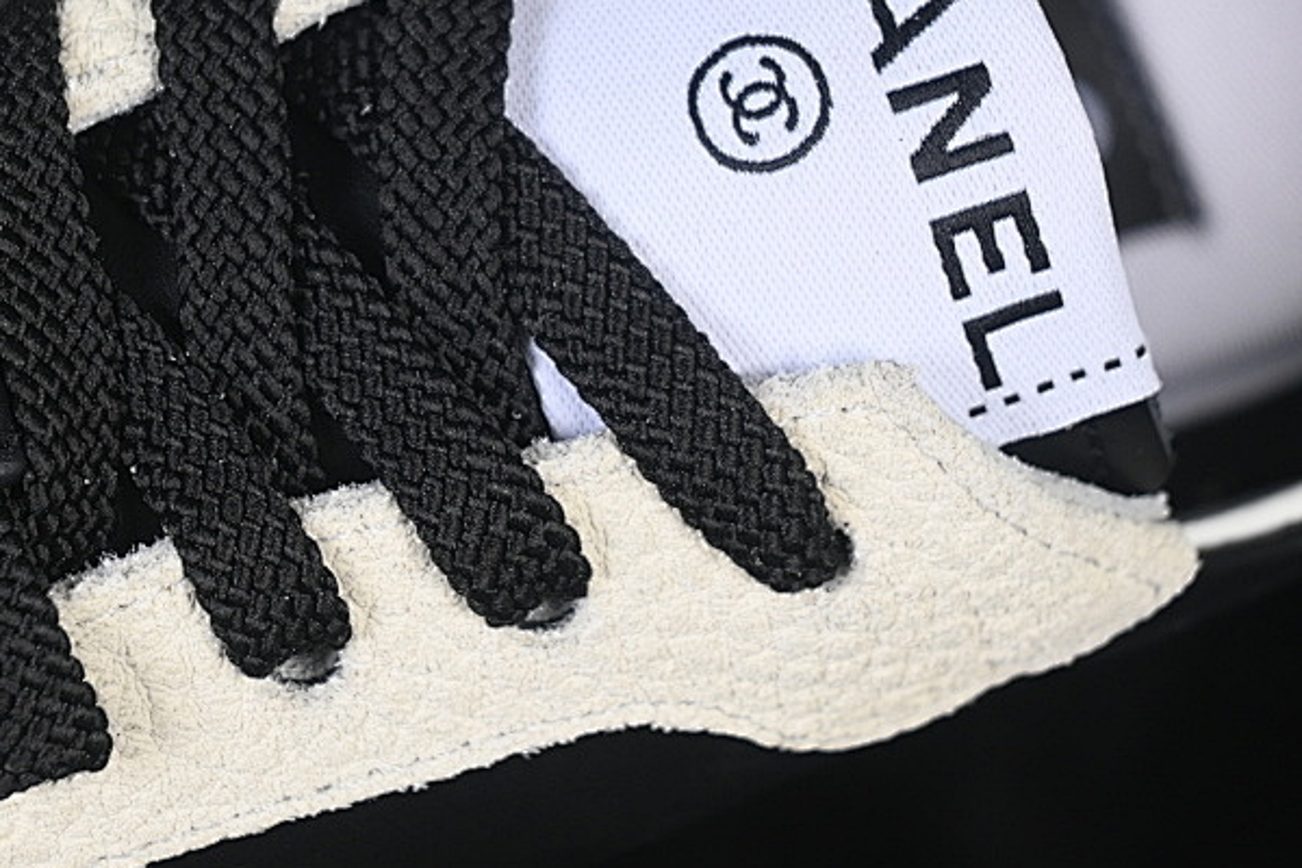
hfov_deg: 15.2
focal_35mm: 135
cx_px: 564
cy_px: 202
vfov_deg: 10.1
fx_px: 4882
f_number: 6.3
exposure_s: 1/60
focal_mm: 50
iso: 160
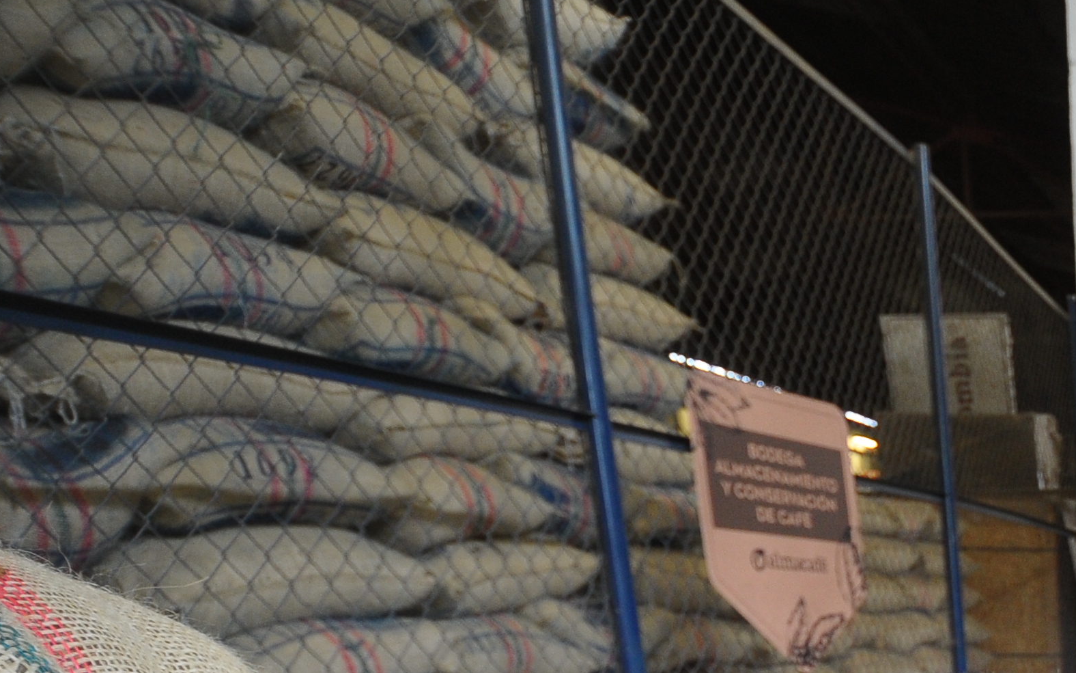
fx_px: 1290
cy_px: 911
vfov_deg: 24.8
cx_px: 1313
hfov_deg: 35.1
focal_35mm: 44
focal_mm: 16
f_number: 4
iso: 1600
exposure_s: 1/125
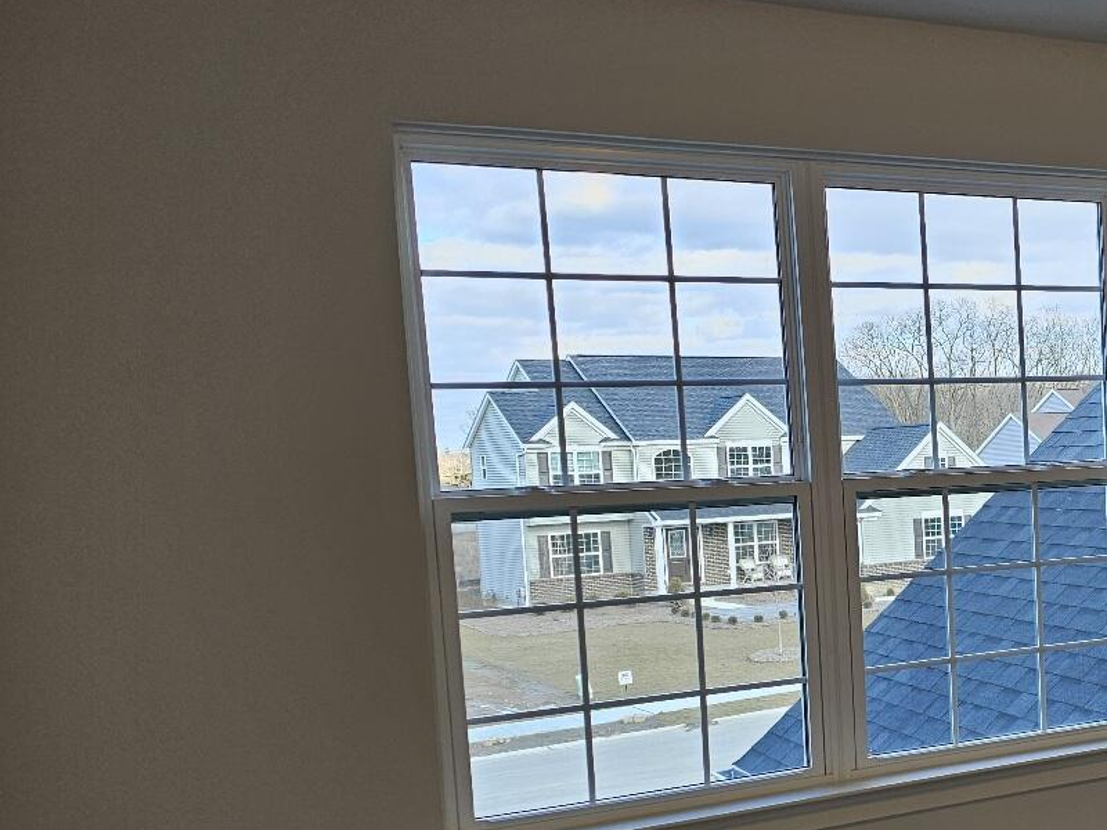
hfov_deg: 37.6
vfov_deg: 31.1
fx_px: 1471
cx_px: 1063
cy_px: 602
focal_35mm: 46
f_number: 1.7
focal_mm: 6.3
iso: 50
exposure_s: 1/120
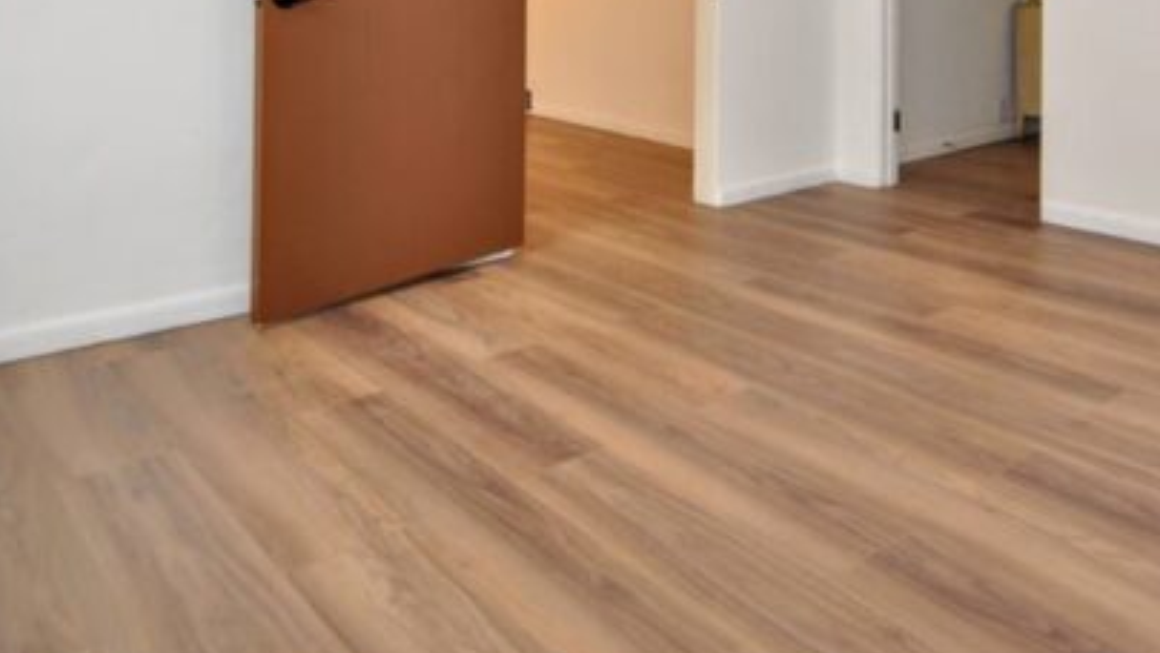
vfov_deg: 33.3
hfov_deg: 60.7
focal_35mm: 31
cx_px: 796
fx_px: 954
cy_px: -56
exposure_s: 1/60
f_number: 4.5
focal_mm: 10
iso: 320
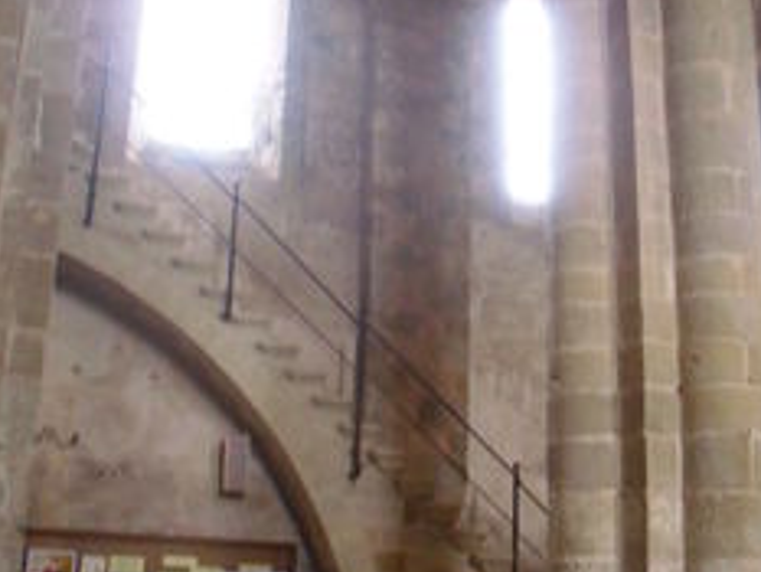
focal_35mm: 48
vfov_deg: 30.3
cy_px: 324
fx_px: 1056
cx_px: 376
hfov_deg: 39.6
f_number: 2.6
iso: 400
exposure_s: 1/8
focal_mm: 4.65
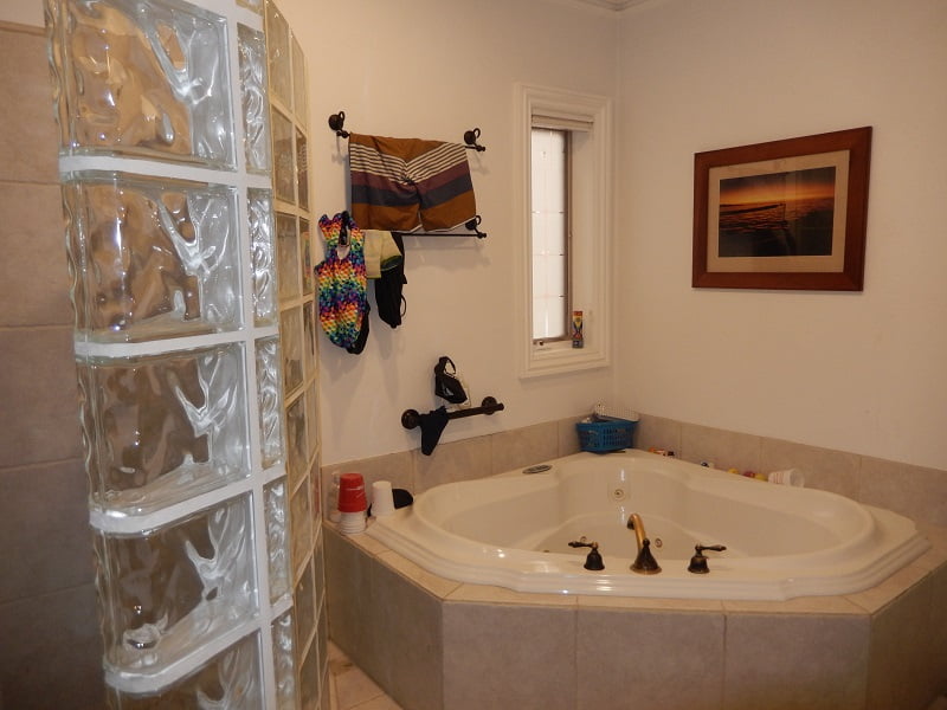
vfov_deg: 54.9
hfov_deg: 69.4
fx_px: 684
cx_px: 474
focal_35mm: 25
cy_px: 355
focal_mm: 4.5
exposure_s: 1/30
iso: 200
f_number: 3.4
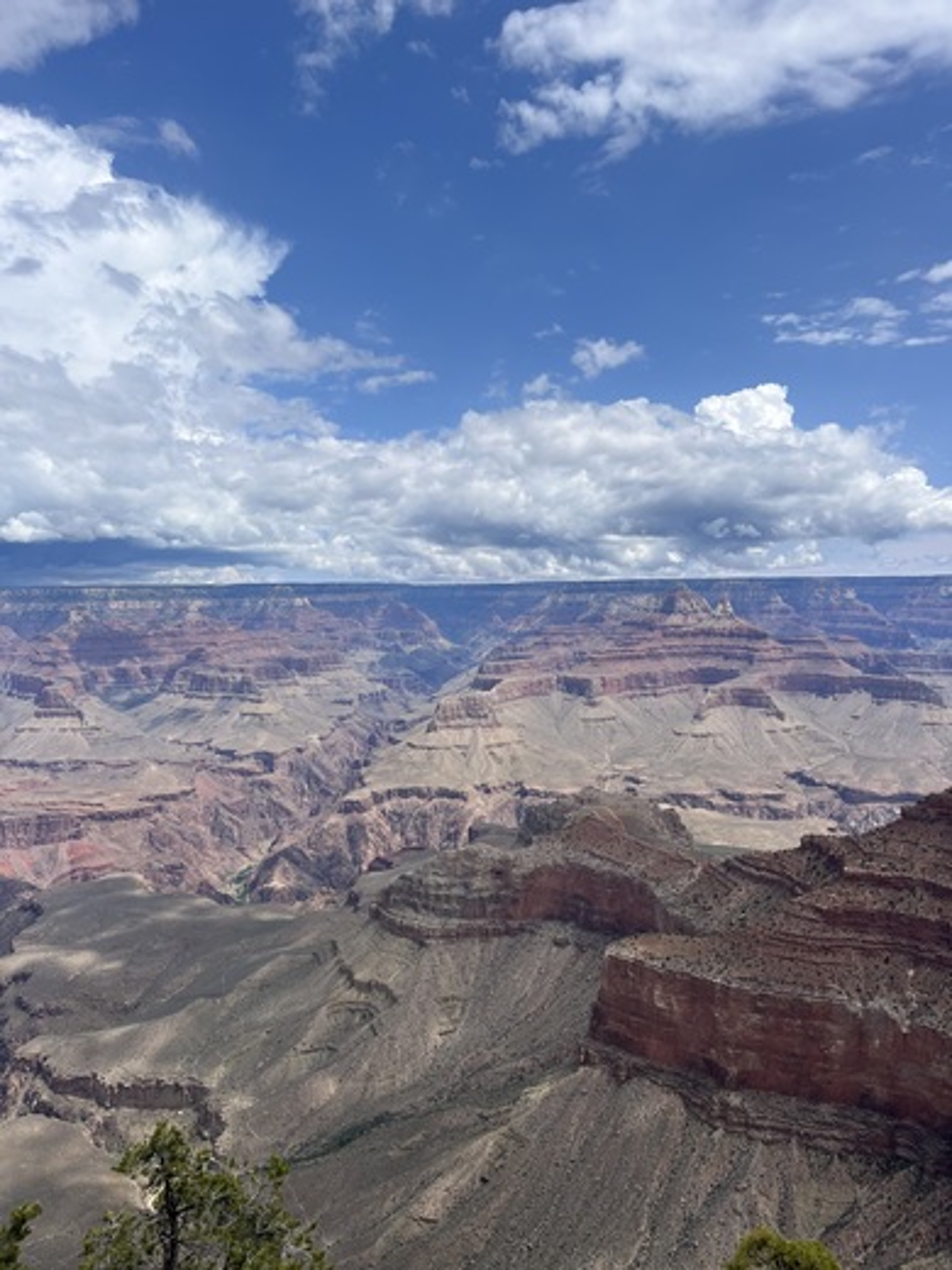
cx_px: 476
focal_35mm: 26
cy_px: 635
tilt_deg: -3.3
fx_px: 953
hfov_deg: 53.1
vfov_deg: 67.3
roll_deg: +1.0
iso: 50
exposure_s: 1/5848
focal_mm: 5.1
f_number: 1.6
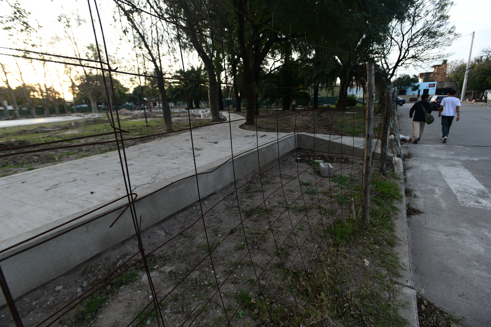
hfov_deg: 93.3
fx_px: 232
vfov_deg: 70.4
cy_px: 164
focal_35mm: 17
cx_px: 246
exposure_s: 1/500
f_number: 4.5
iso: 1250
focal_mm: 17
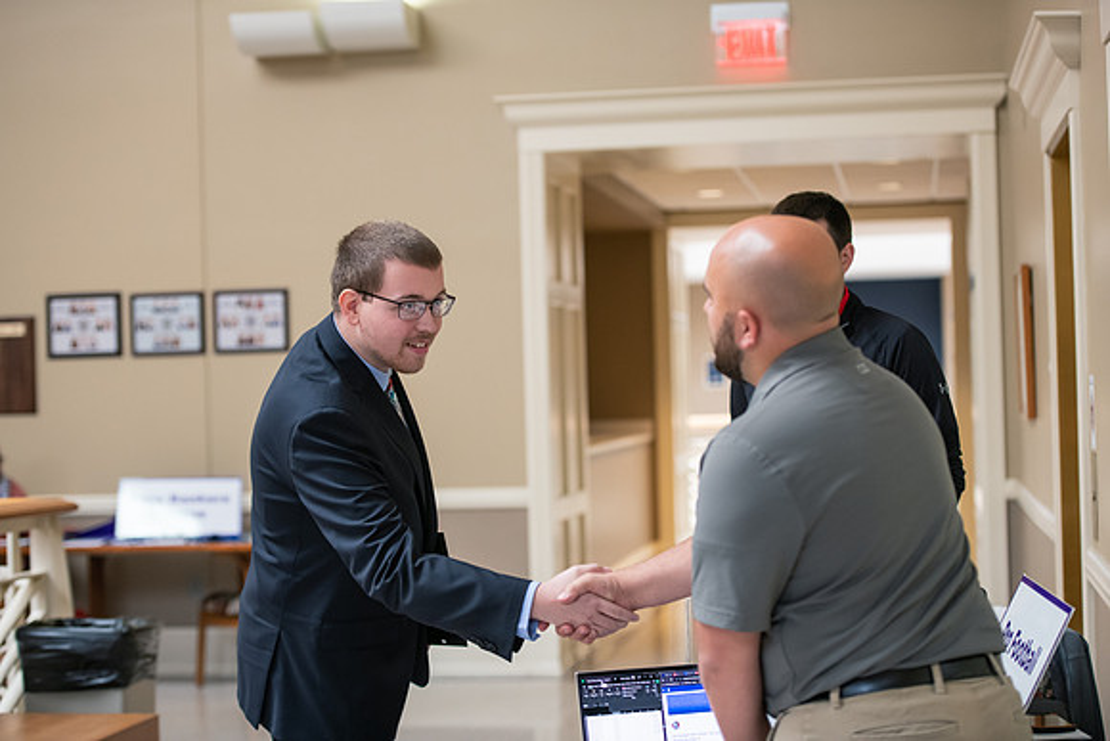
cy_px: 370
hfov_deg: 27.0
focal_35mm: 75
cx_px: 555
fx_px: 2313
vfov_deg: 18.2
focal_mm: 75
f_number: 2.8
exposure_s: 1/200
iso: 1600
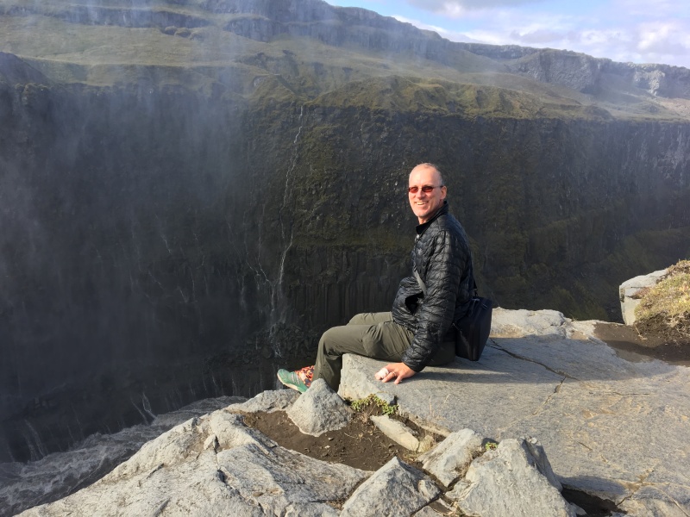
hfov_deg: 61.7
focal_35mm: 29
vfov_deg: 48.2
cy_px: 258
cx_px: 345
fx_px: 578
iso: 25
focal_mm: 4.15
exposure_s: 1/411
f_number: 2.2
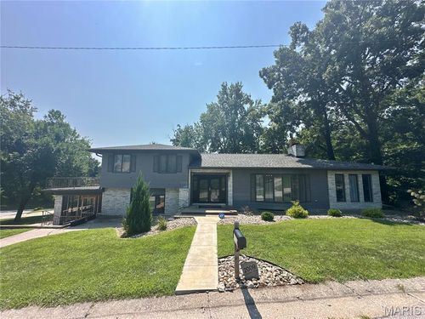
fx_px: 172
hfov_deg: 102.1
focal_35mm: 14
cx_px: 212
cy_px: 160
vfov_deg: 85.7
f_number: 2.2
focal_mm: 2.22
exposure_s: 1/2564
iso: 50
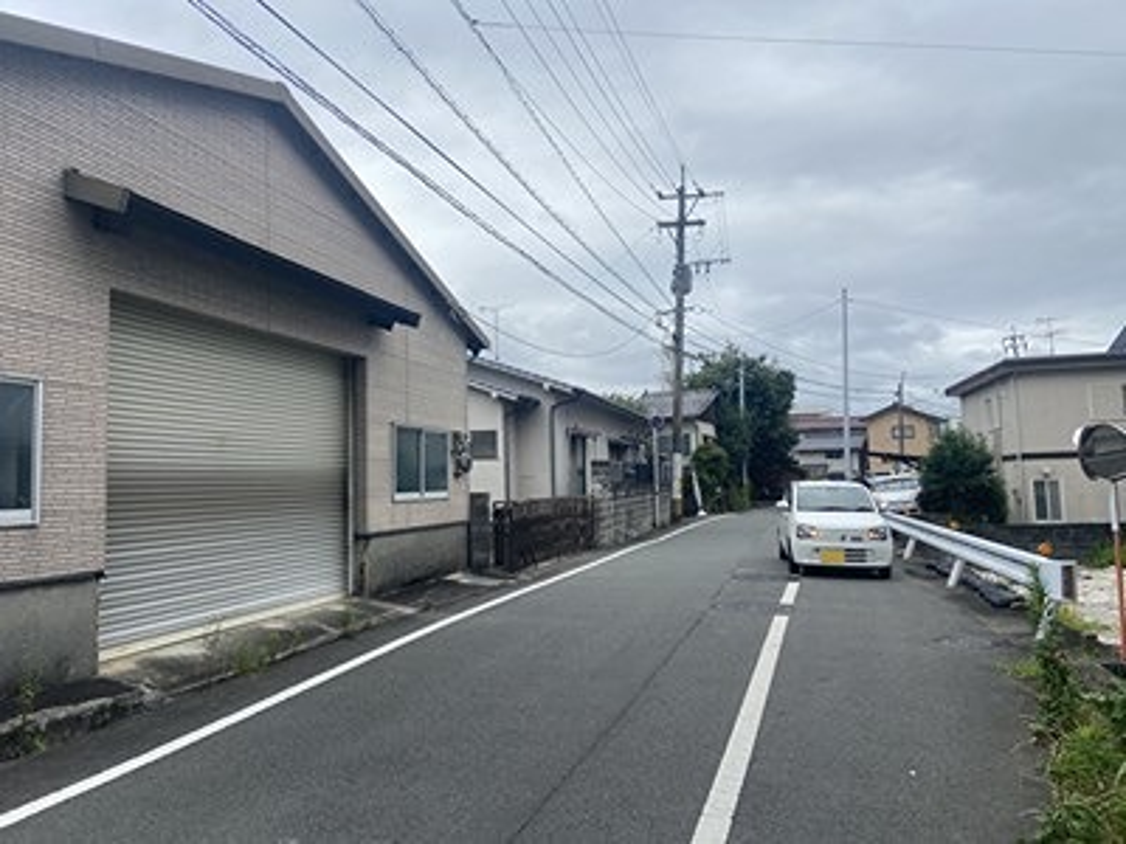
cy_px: 422
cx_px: 563
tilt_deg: +4.6
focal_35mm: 26
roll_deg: +2.1
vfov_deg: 53.1
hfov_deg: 67.3
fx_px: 846
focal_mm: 4.25
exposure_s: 1/2028
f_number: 1.8
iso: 32
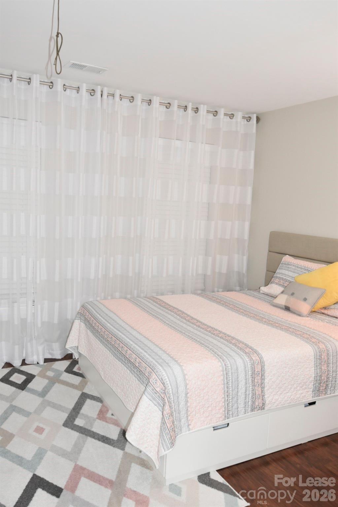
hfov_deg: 43.6
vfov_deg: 61.9
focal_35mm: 30
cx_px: 169
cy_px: 254
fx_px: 422
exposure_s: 1/60.2
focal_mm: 20
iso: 1000
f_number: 5
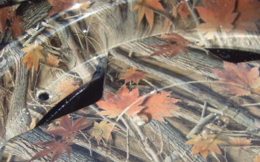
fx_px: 602
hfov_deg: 24.1
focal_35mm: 85
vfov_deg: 15.1
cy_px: 168
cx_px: 199
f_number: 7
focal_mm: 6.3
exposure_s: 1/180
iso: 80
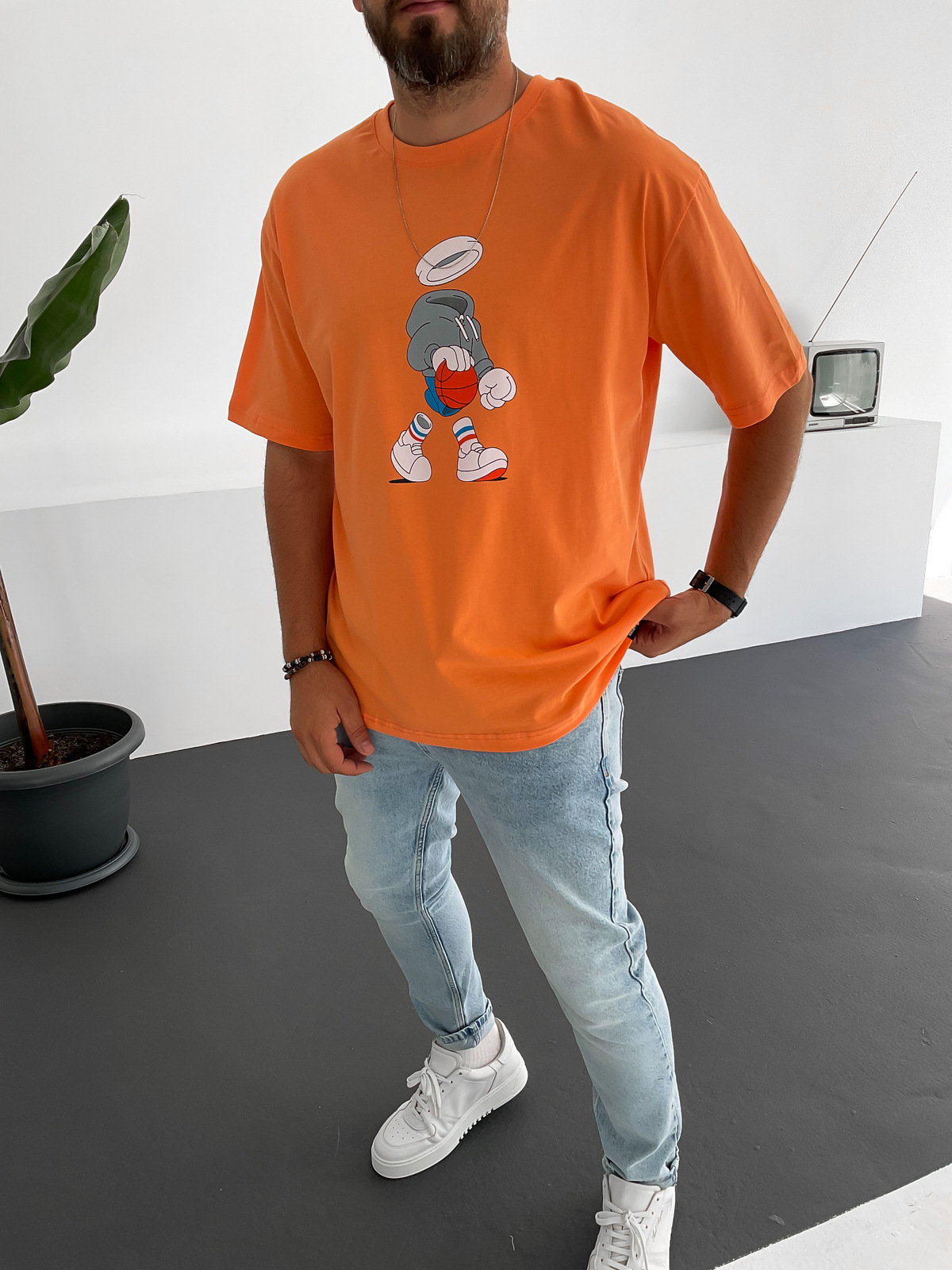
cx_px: 476
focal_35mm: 29
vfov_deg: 61.7
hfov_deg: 48.2
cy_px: 635
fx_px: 1063
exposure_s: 1/120
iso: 20
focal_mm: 3
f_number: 1.8
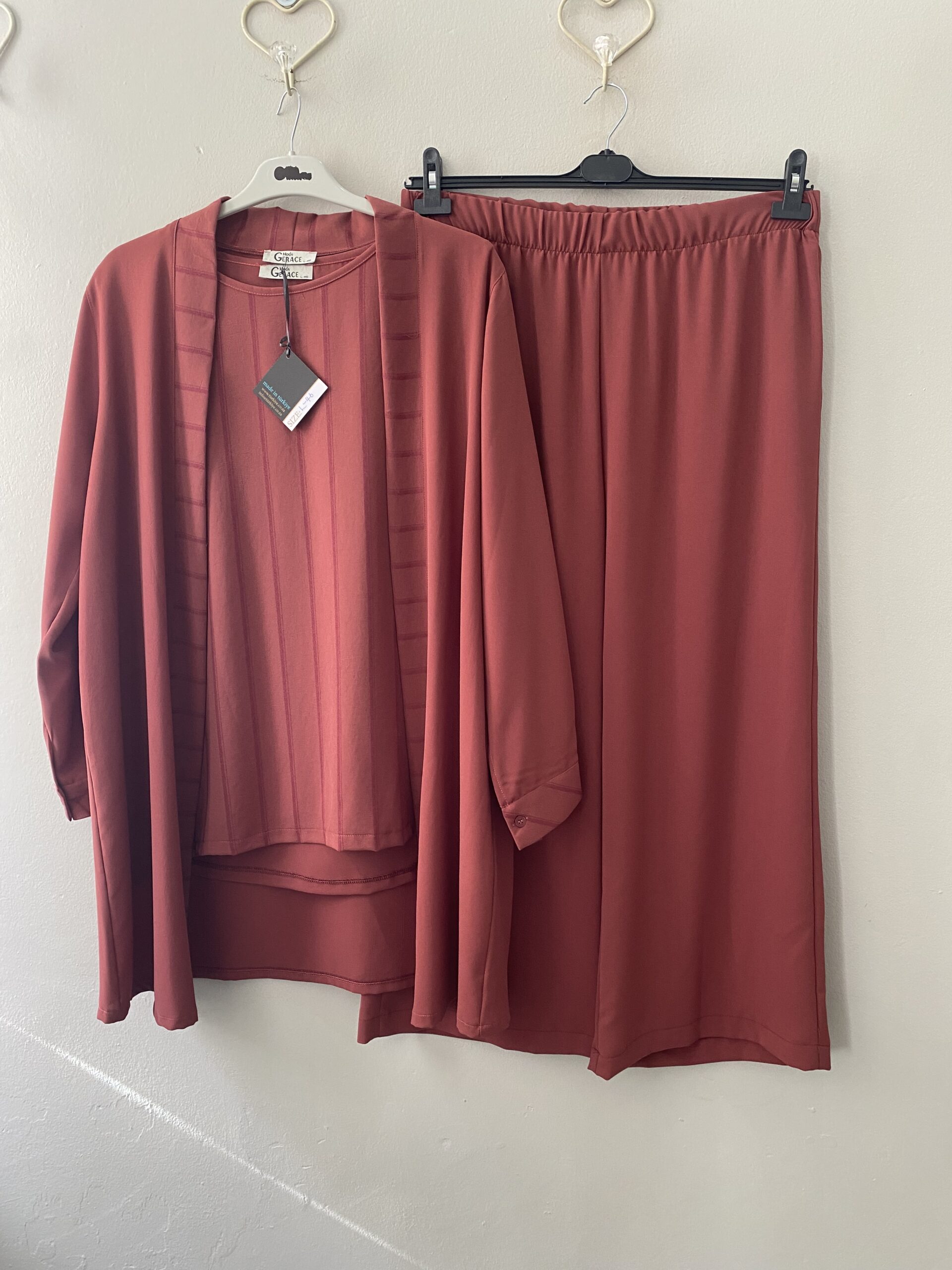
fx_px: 953
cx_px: 476
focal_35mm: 26
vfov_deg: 67.3
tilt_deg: -6.4
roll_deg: +0.8
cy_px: 635
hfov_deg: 53.1
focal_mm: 4.25
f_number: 1.8
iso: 125
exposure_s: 1/78
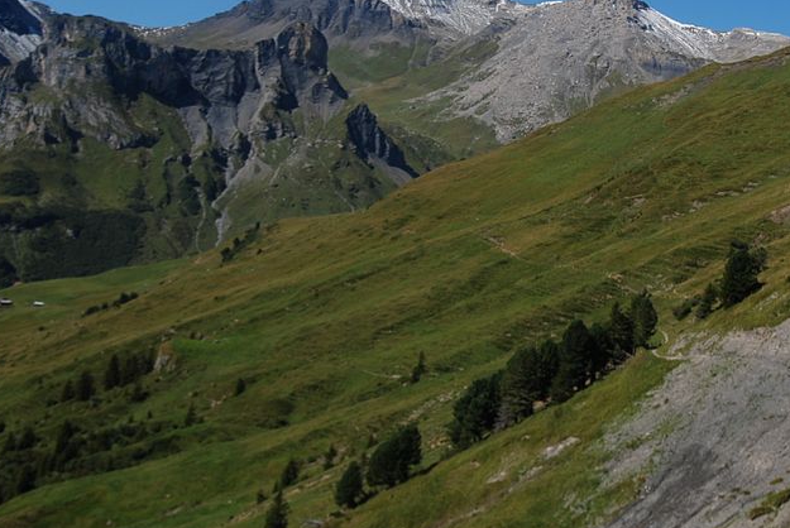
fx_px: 1296
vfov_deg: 22.9
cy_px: 166
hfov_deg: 33.6
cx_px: 531
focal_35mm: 59
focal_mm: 24
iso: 100
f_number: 4
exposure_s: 1/1000
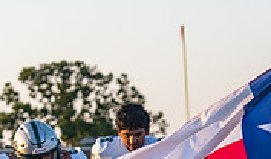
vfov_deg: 5.1
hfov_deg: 8.7
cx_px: 321
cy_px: 290
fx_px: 1758
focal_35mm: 242
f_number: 3.5
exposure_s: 1/1000
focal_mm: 70
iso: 500
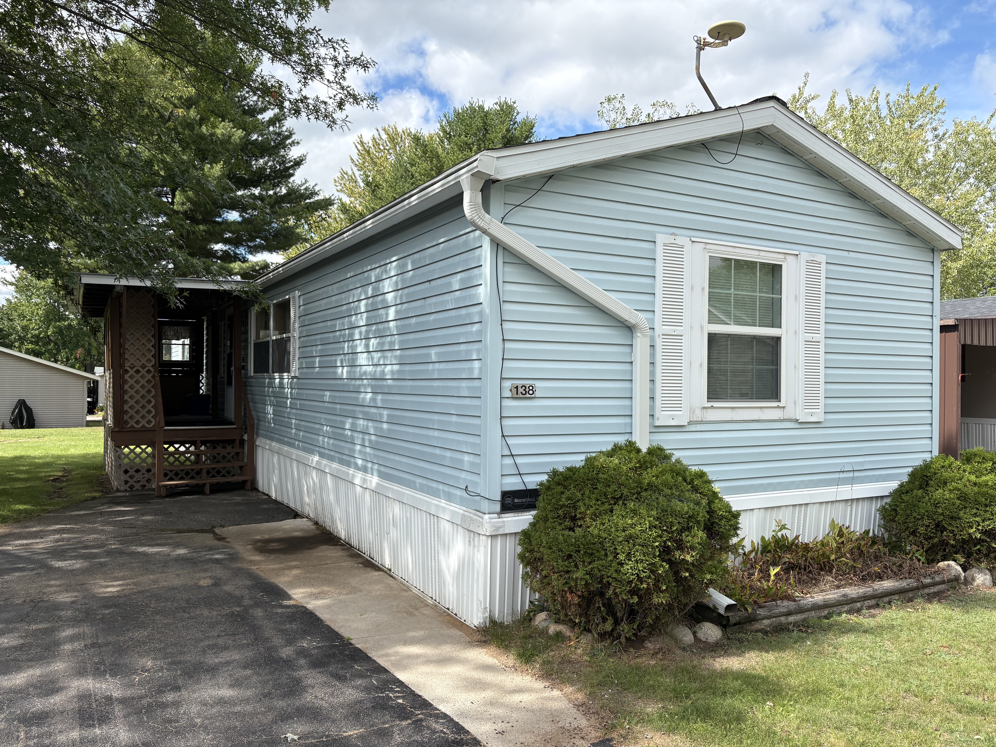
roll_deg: -0.7
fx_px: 748
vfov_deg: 53.1
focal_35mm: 26
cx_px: 498
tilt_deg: +0.3
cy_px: 374
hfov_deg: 67.3
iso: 50
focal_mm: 5.96
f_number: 1.6
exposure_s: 1/2208
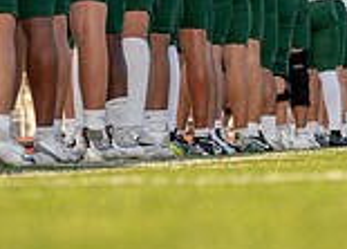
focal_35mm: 368
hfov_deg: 5.5
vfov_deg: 3.9
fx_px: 3630
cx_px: 340
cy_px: -22
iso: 320
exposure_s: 1/2000
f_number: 2.8
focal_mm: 70
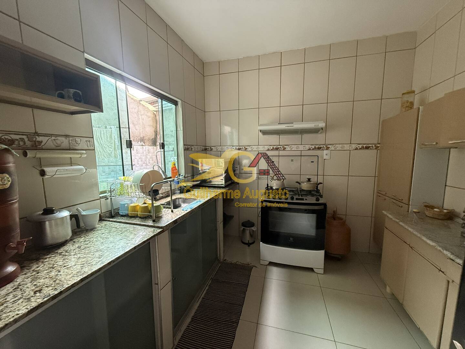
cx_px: 232
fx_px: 188
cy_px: 174
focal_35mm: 14
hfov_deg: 102.1
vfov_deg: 85.7
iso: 500
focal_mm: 2.22
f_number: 2.2
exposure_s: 1/60
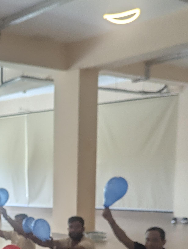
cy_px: 237
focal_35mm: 60
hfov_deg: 23.3
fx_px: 433
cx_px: -5
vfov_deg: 30.3
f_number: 1.85
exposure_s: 1/386
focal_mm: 6.81
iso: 170
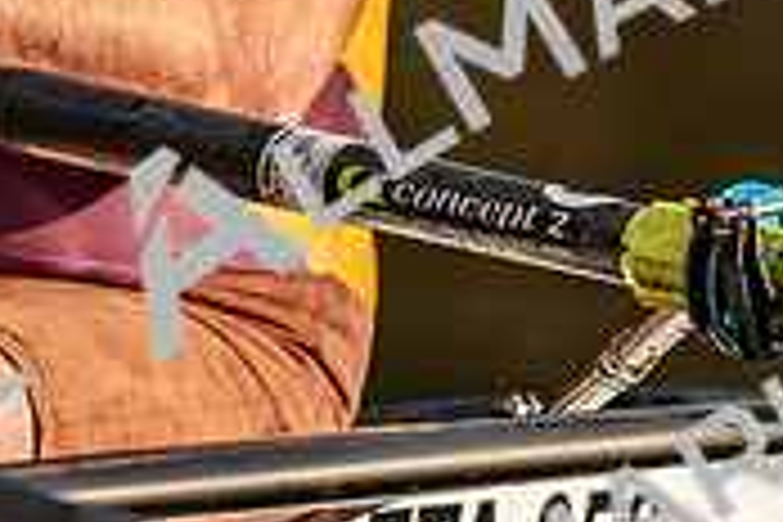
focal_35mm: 2005
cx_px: -256
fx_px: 43605
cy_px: -65
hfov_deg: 1.0
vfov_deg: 0.7
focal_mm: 600
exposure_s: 1/2500
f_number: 4
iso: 250
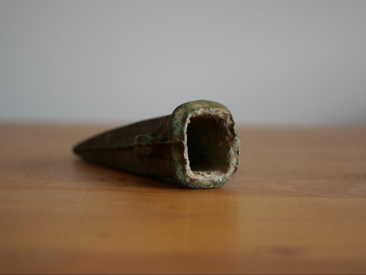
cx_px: 183
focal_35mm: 60
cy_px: 138
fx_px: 634
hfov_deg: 32.2
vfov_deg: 24.4
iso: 200
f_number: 2.8
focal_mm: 30
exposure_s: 1/80
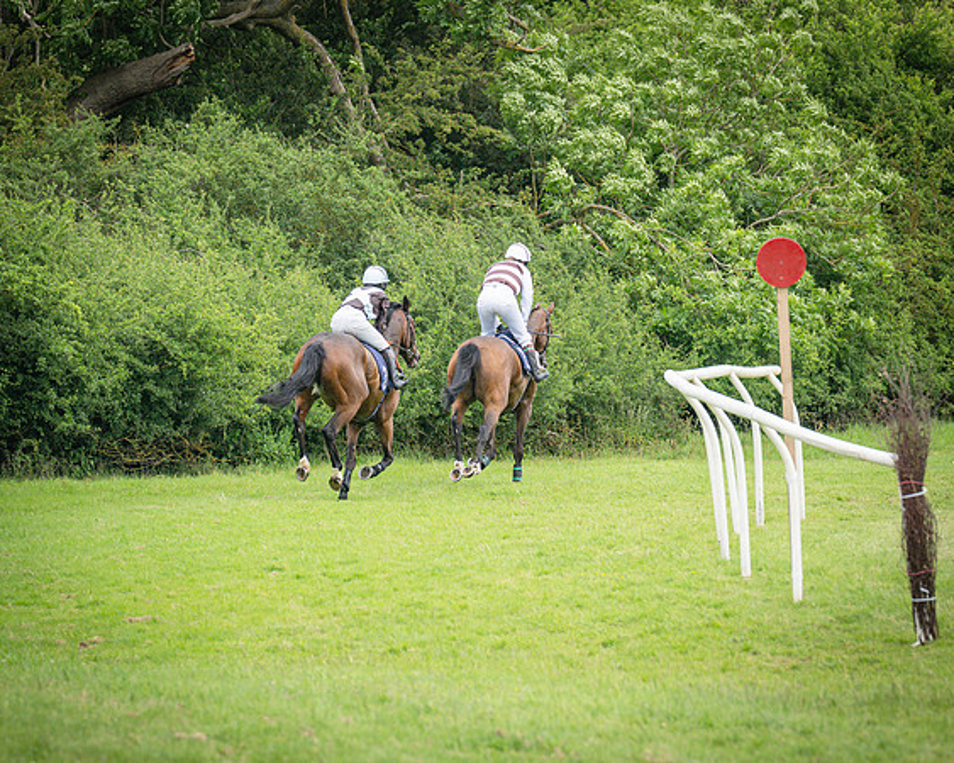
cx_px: 381
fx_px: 9540
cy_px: 382
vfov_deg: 4.6
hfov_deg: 5.7
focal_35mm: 338
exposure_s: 1/1600
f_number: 4
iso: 400
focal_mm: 200
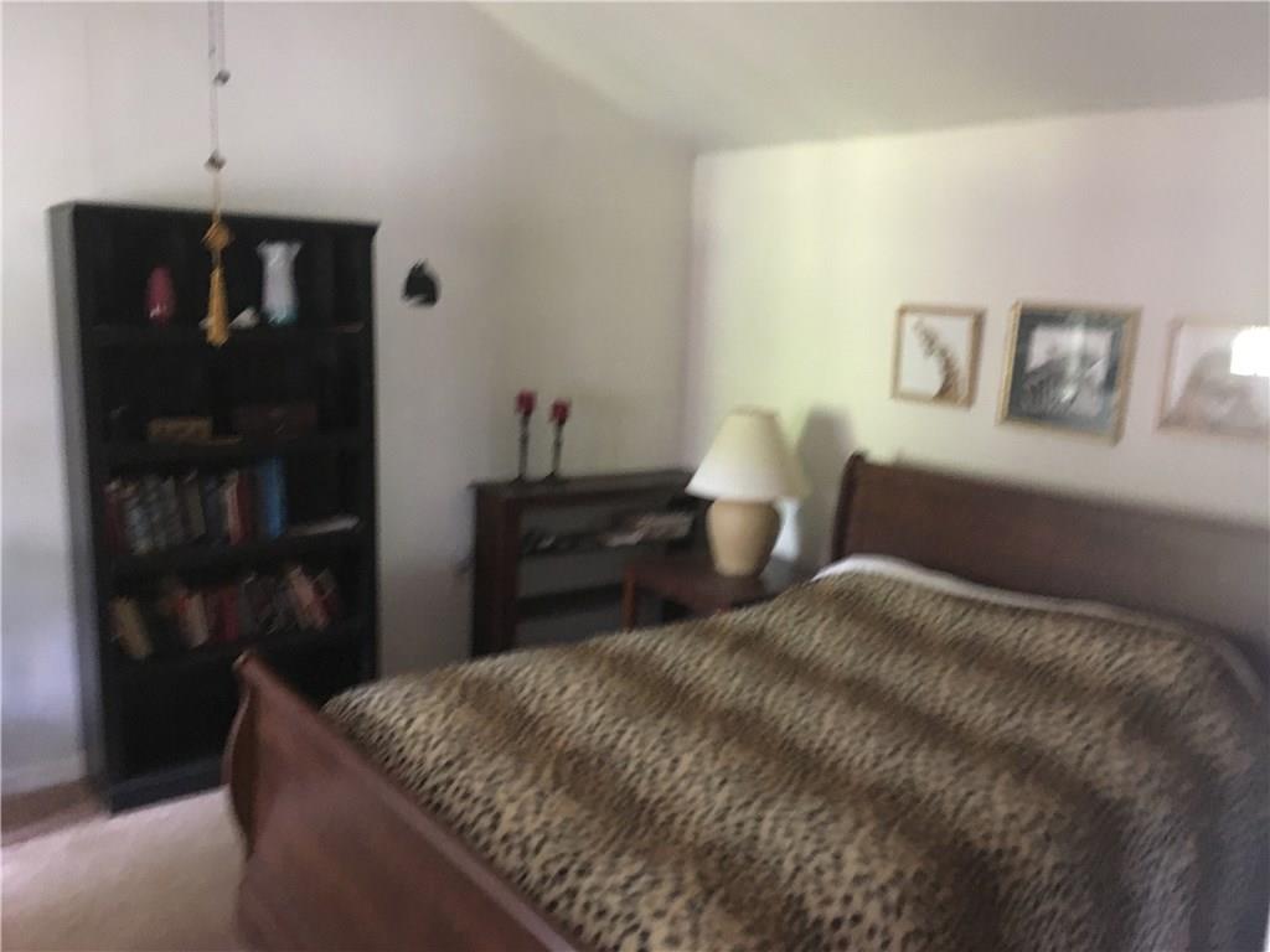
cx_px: 635
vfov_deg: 48.2
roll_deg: -1.9
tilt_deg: -8.0
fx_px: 1064
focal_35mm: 29
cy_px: 476
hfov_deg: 61.7
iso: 400
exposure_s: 1/15
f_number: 2.2
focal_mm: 4.15
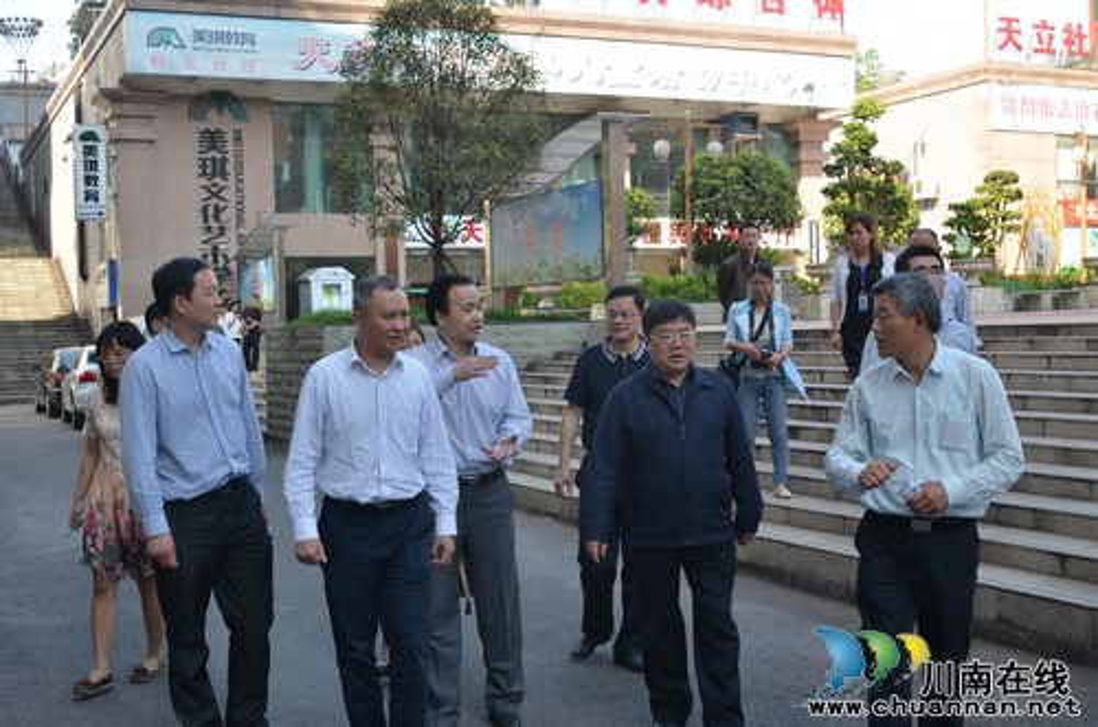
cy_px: 364
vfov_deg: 27.9
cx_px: 549
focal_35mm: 48
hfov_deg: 41.2
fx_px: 1461
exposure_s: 1/180
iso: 200
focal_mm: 32
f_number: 6.7
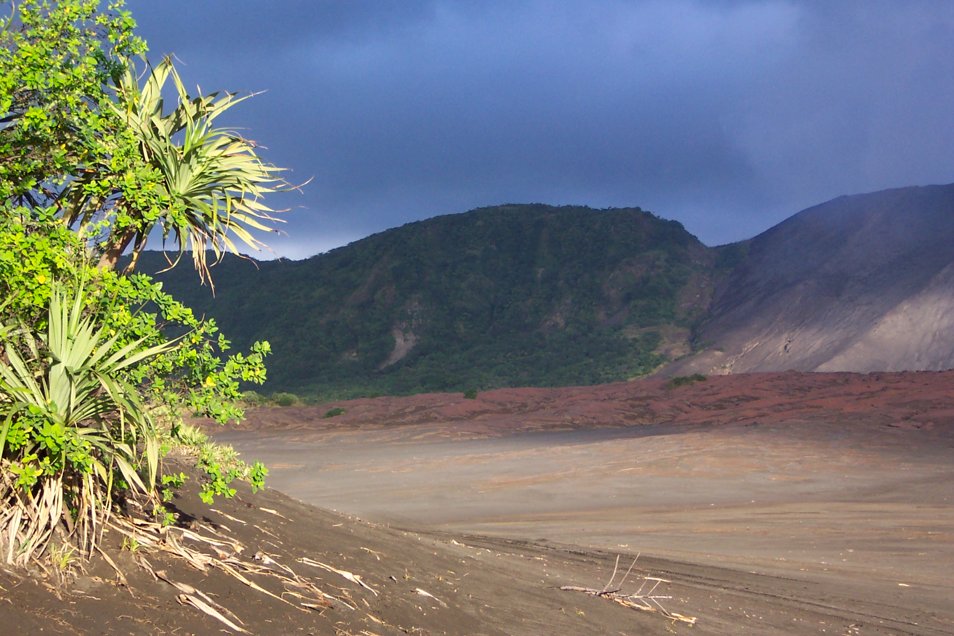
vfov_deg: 21.6
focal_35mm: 63
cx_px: 477
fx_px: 1669
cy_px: 318
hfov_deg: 31.9
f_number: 3.4
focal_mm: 13.3
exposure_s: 1/350
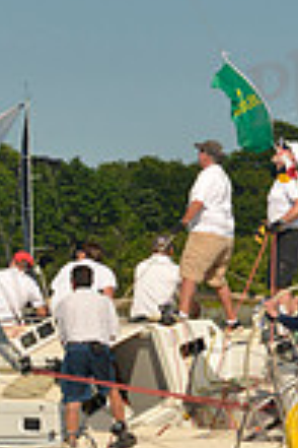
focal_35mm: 276
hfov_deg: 5.0
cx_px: 90
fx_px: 3427
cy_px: 250
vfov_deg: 7.5
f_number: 6.3
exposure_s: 1/1250
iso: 400
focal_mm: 70
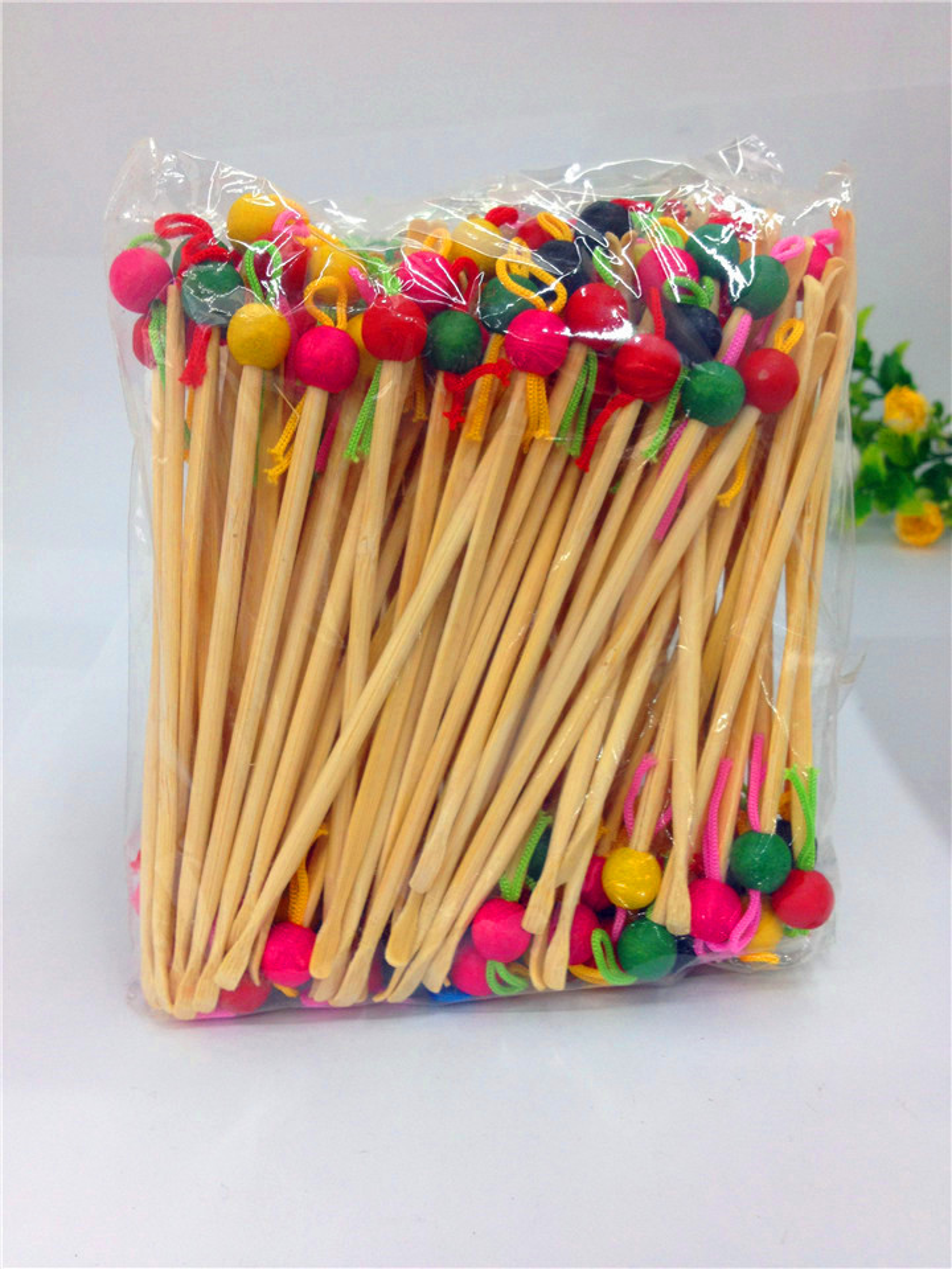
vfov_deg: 52.6
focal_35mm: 35
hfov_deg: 40.7
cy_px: 634
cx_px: 476
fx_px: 1283
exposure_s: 1/24
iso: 64
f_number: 2.4
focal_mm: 4.28
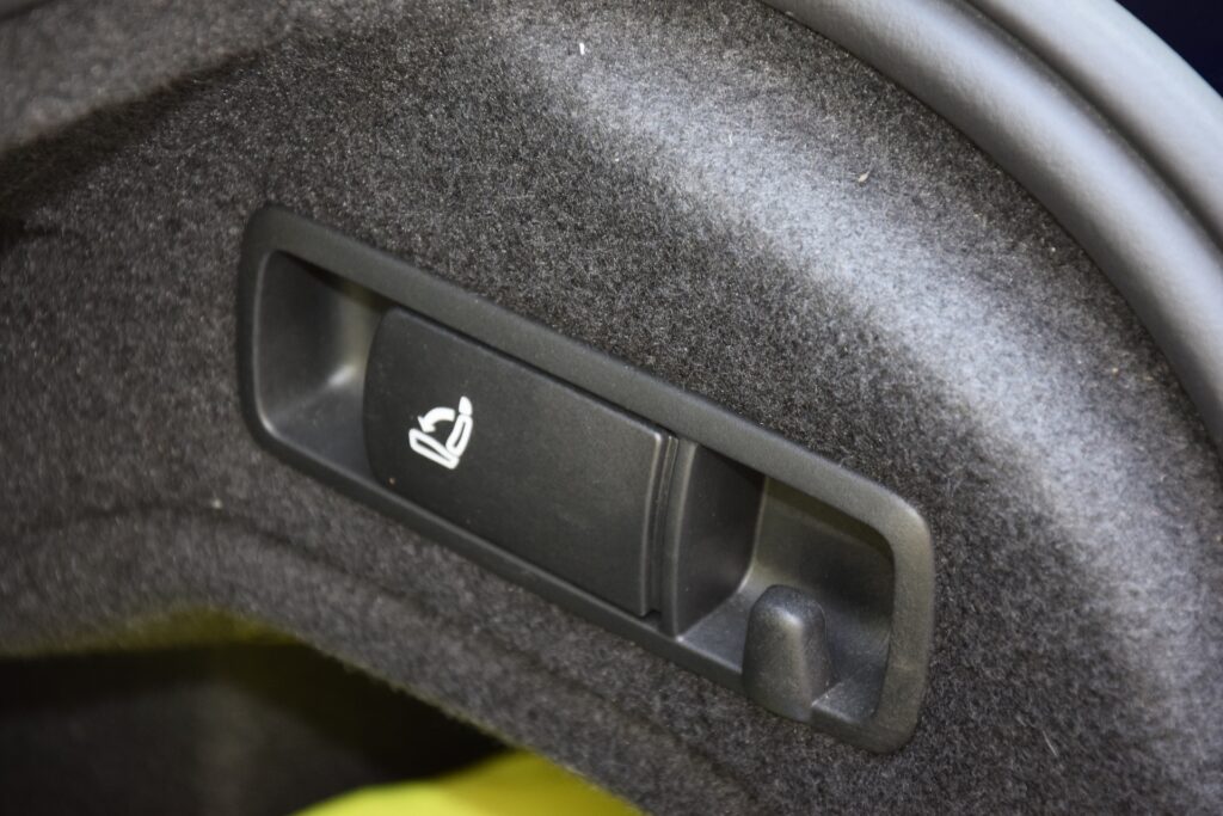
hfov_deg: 13.0
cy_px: 408
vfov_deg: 8.7
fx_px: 5351
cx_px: 612
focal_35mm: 158
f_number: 5.6
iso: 1400
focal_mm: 105
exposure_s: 1/60
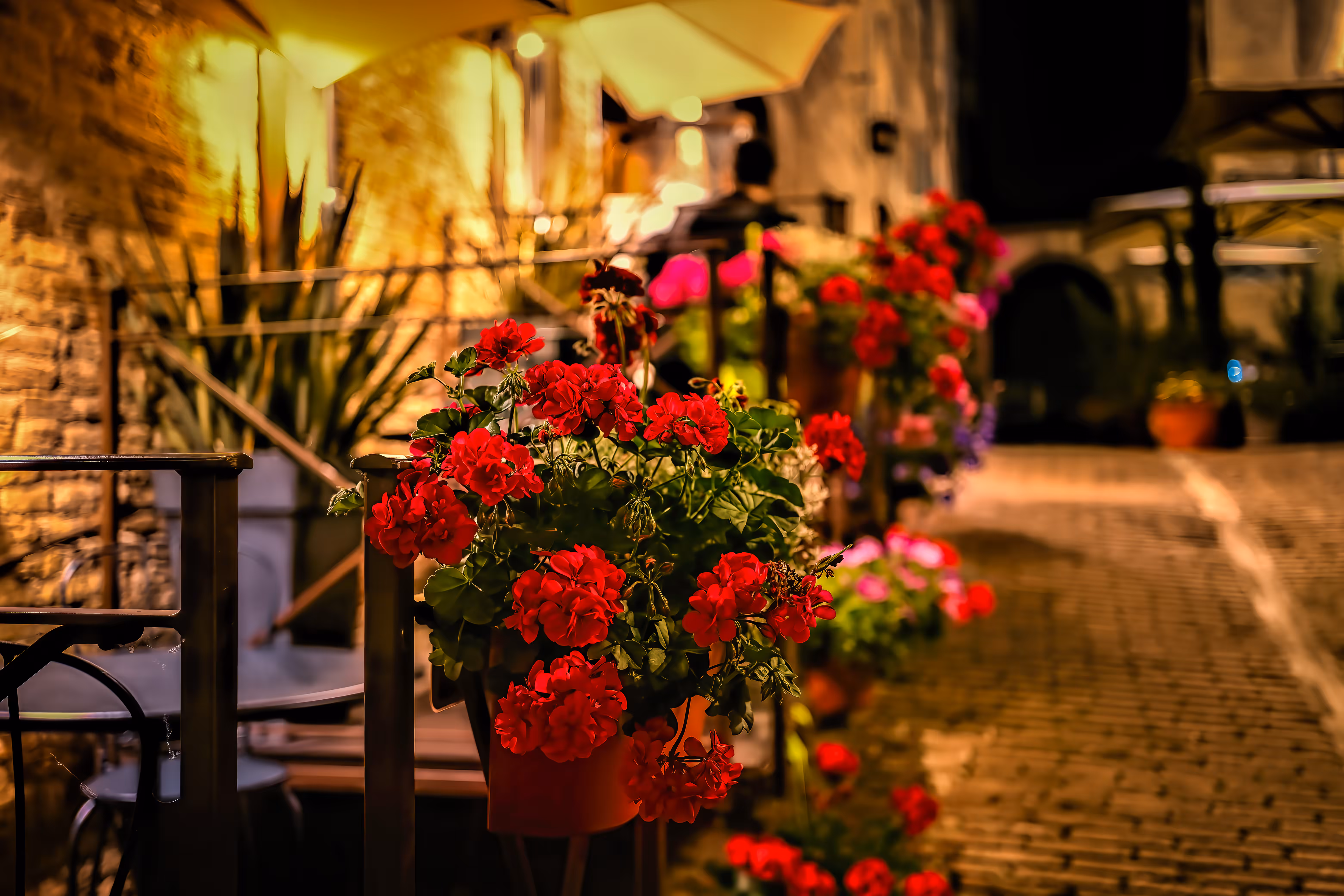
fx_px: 1307
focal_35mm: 35
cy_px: 448
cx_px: 672
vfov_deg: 37.9
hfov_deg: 54.4
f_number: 1.4
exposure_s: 1/60
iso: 3200
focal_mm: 23
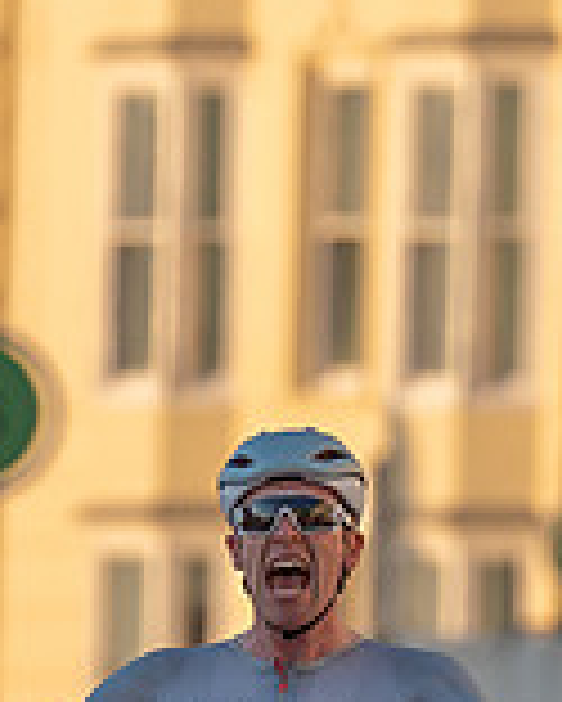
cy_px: 941
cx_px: -40
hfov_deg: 1.3
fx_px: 24842
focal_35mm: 1196
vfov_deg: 1.6
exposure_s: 1/1000
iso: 200
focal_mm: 200
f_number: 3.5
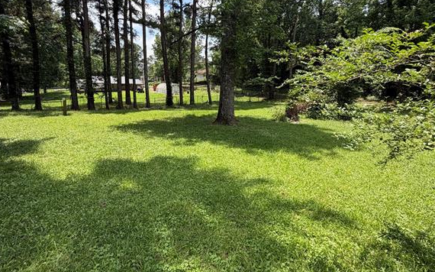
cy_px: 113
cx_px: 216
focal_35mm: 20
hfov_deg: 85.1
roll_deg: -0.8
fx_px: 237
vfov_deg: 59.3
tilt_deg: -7.1
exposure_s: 1/514
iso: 40
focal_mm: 2.22
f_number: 2.2
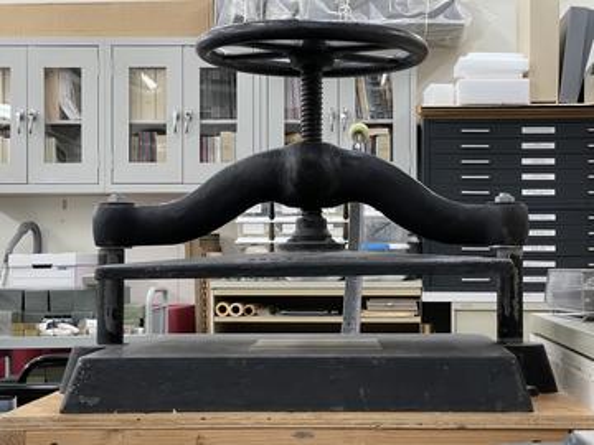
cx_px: 297
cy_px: 222
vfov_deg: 28.0
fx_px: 892
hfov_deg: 36.8
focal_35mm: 52
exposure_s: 1/120
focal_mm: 6
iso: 200
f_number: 2
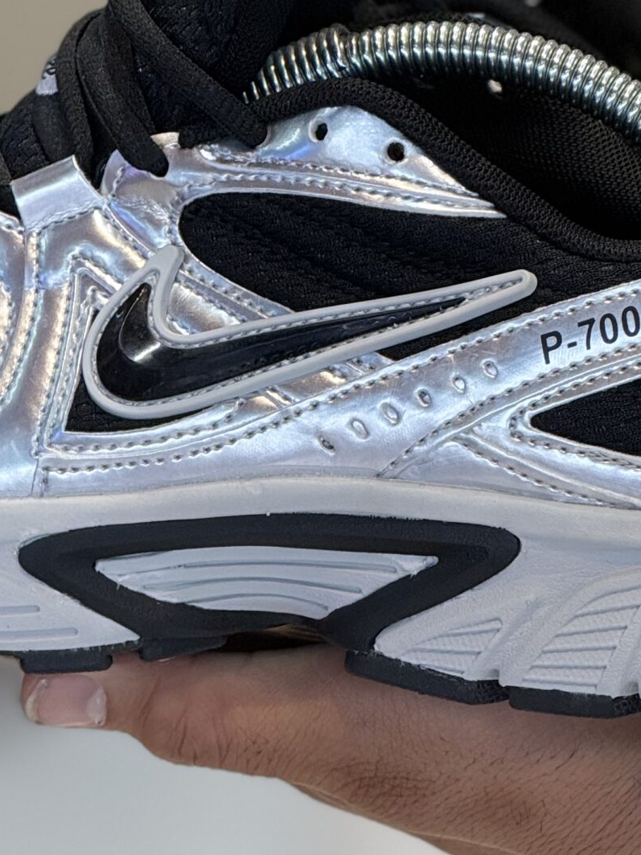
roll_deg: -1.5
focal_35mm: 289
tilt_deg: -19.8
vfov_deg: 6.9
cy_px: 415
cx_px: 356
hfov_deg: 5.1
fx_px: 7137
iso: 160
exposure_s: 1/100
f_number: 2.8
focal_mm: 15.66
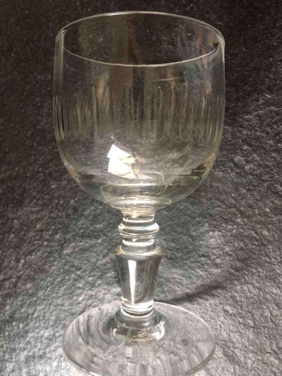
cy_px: 188
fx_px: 315
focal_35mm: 29
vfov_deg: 61.7
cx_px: 141
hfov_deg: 48.2
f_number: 2.2
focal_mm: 4.15
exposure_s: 1/25
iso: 200
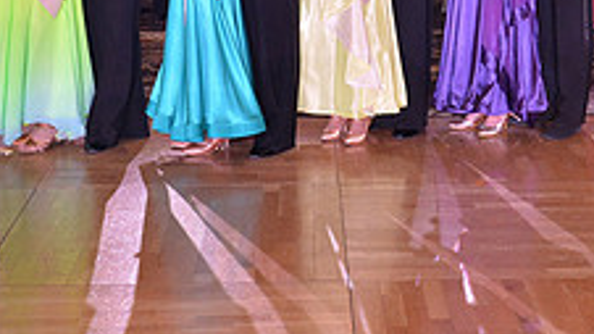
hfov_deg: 22.6
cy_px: -83
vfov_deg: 12.5
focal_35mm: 94
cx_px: 376
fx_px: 1480
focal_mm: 35
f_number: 5
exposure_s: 1/250
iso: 2500
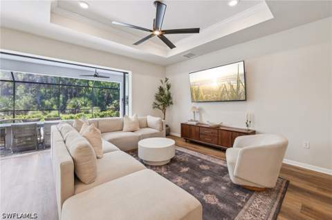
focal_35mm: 14
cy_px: 110
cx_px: 166
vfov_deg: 81.1
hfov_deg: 104.3
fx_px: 129
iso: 400
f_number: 8
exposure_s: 1/30
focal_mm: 14
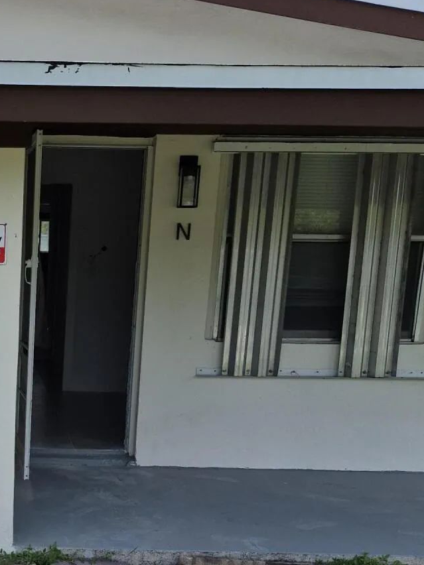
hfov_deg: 25.1
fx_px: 882
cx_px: -40
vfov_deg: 33.8
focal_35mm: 54
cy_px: 496
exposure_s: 1/4896
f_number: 1.8
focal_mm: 5.4
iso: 80
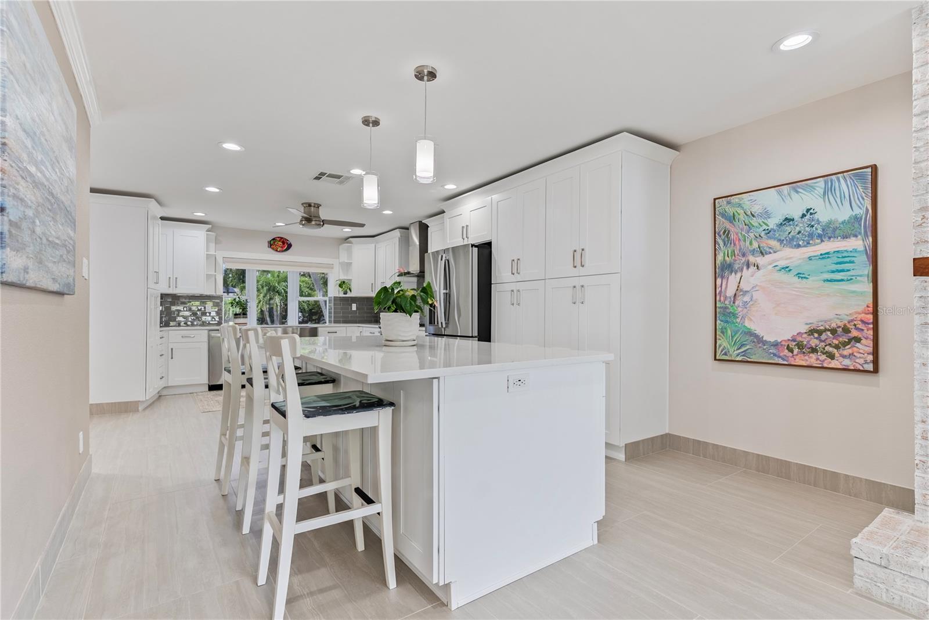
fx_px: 439
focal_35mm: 17
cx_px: 464
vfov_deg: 70.5
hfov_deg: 93.3
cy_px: 310
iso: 100
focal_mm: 17
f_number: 5
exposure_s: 1/13
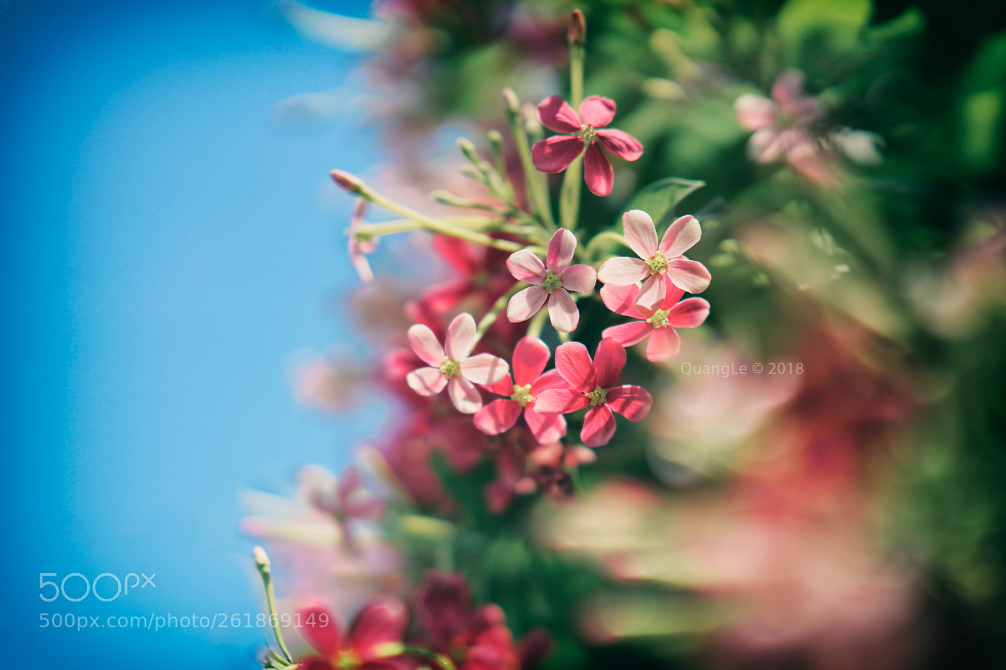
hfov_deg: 23.9
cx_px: 503
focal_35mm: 85
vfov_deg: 16.1
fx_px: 2375
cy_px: 335
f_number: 1.4
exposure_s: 1/6400
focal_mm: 85
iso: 100
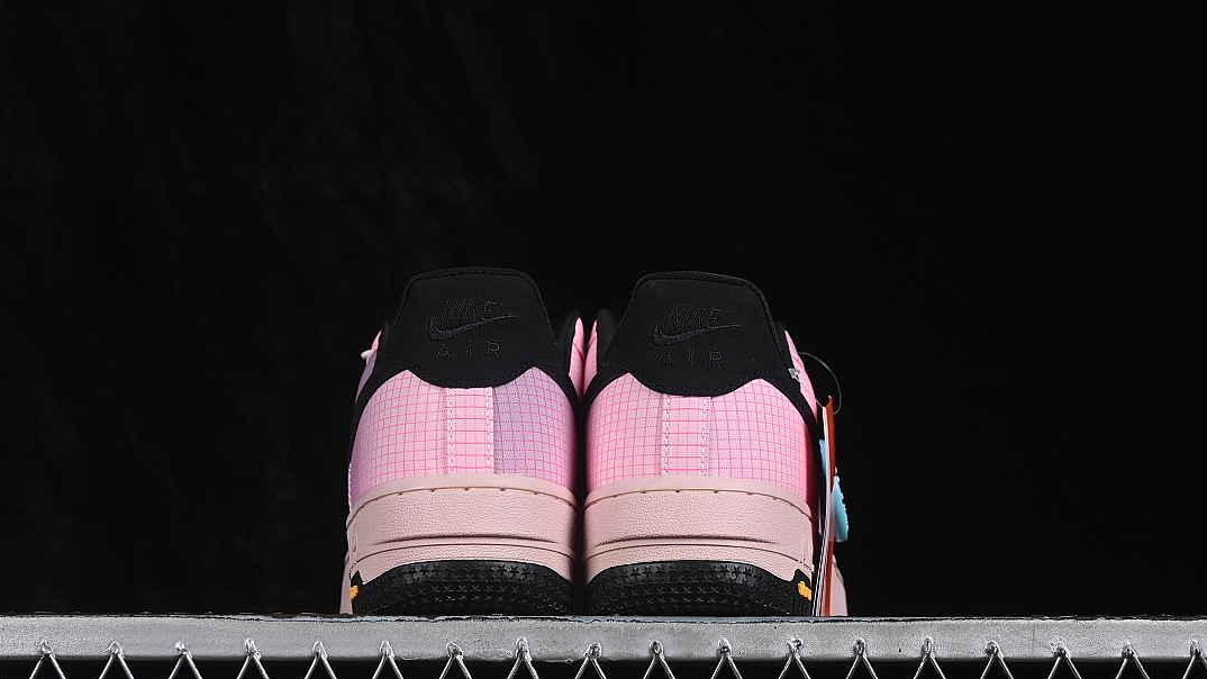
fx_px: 2528
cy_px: 361
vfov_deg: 15.3
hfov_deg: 26.9
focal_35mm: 79
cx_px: 606
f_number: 8
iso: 160
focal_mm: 50
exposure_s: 1/80
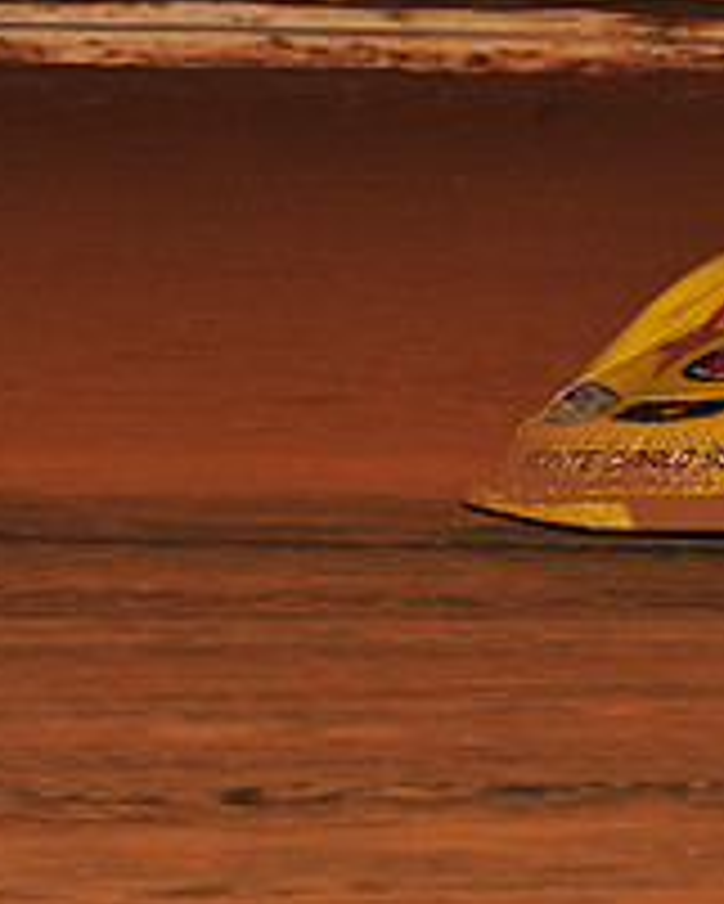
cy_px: 288
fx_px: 7226
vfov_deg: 7.2
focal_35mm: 270
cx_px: 1201
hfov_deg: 5.7
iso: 800
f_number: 6.3
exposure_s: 1/320
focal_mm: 100
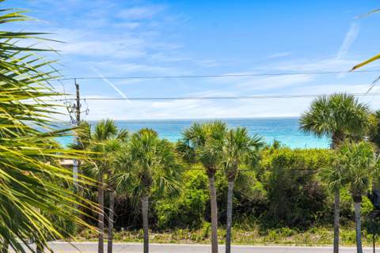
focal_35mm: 70
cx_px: 190
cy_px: 126
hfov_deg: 28.8
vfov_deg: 19.5
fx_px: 739
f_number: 8
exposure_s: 1/250
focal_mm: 70
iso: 200
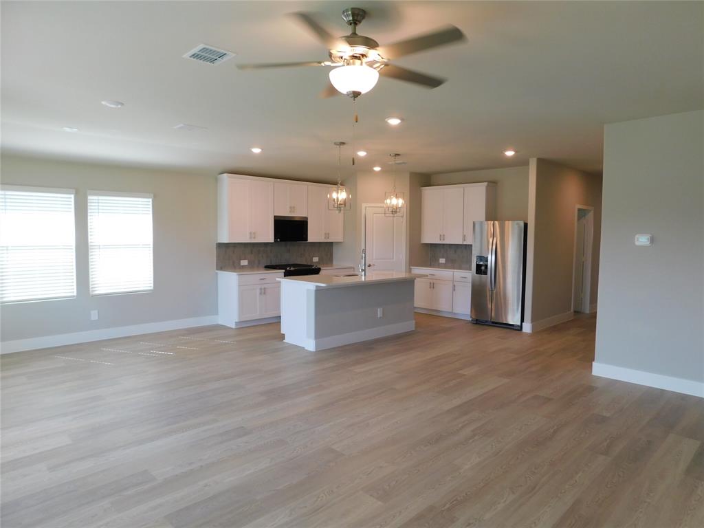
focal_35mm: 23
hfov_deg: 73.9
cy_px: 264
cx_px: 352
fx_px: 468
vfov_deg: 58.9
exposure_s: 1/50
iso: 125
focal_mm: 4
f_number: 3
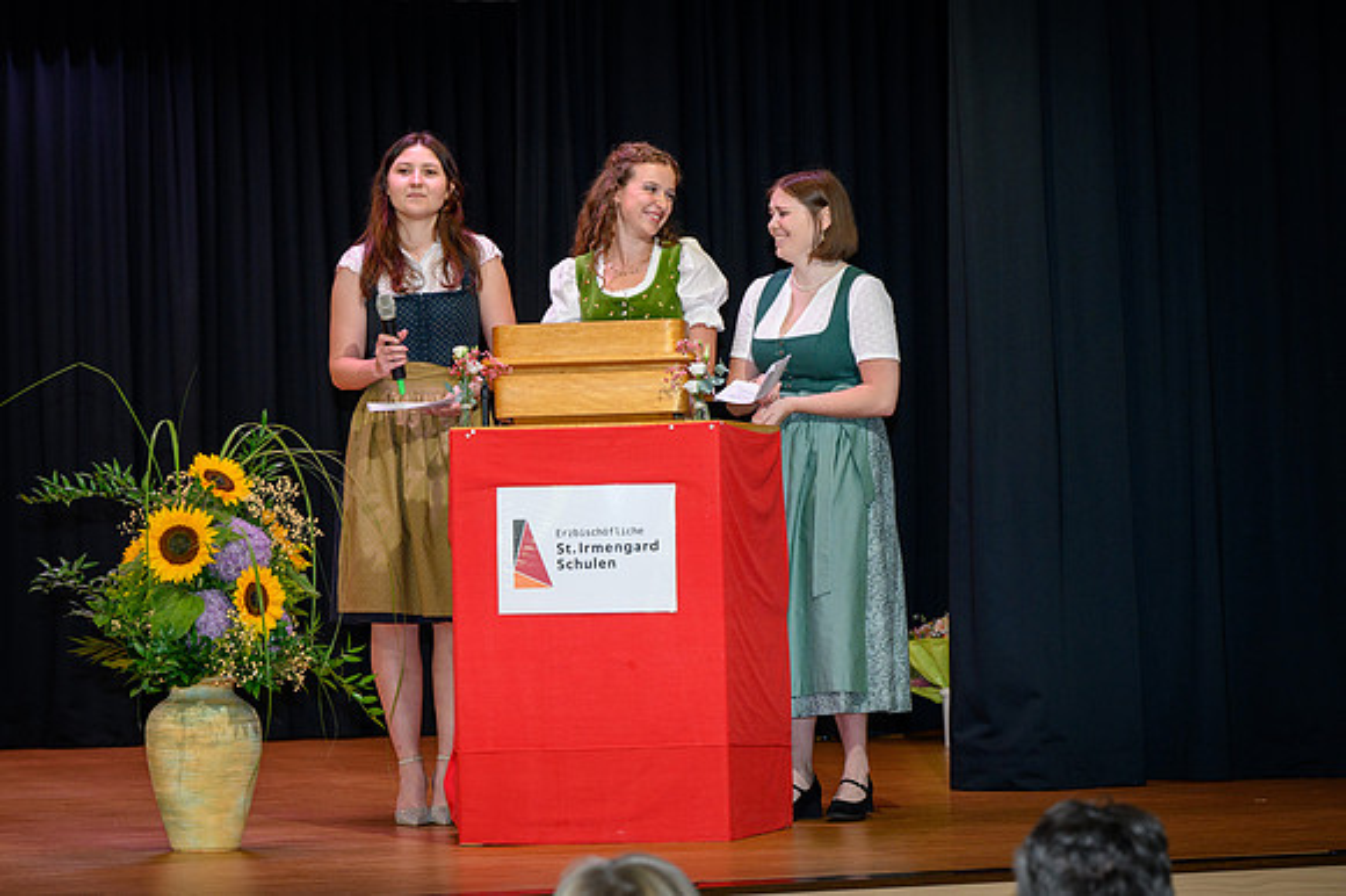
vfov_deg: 12.6
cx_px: 622
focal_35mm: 109
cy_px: 482
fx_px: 4060
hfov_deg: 18.8
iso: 2000
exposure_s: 1/200
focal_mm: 101
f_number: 5.6
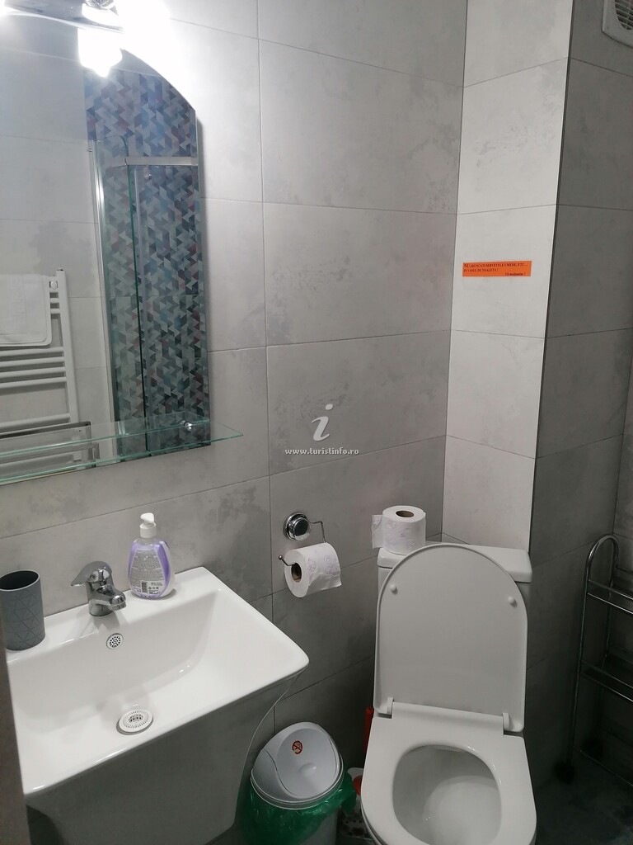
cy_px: 422
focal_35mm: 27
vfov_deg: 65.3
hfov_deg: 51.4
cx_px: 316
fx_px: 658
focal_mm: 4.75
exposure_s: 1/50
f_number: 1.8
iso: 125
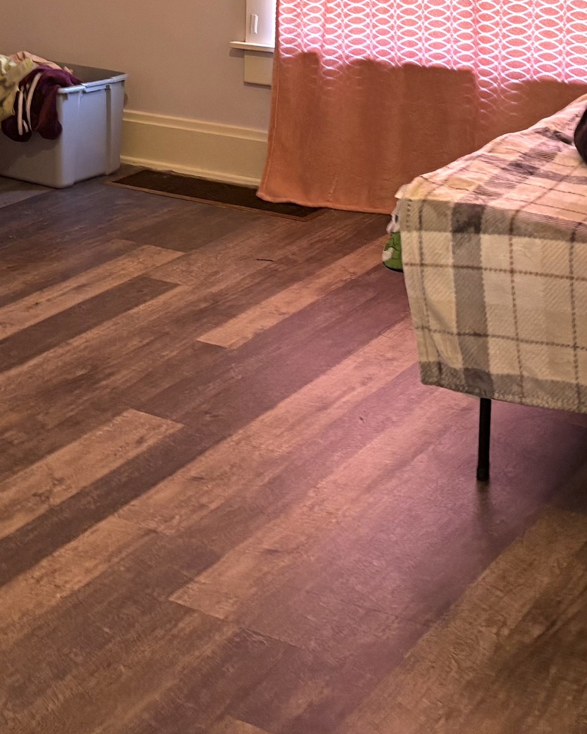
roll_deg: +0.9
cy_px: 11
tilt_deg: -9.5
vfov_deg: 26.9
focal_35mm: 67
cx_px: 241
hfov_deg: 22.8
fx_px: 1455
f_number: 1.6
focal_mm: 5.96
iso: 200
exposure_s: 1/60
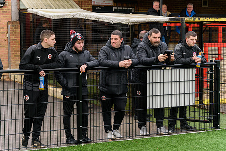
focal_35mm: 78
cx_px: 113
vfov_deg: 17.5
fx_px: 490
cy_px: 76
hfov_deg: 26.0
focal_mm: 78
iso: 400
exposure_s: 1/200
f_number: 4
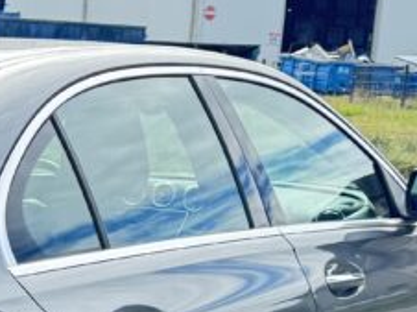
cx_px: -81
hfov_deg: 21.4
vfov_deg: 16.2
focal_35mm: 85
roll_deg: -2.6
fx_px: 1023
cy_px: 436
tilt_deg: -15.4
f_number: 1.78
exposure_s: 1/685
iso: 80
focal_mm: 6.76
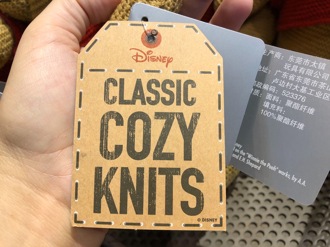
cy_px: 124
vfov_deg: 49.7
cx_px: 165
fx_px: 267
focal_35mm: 28
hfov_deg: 63.4
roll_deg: +17.1
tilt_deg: -29.5
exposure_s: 1/30
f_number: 1.8
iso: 32
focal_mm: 3.99
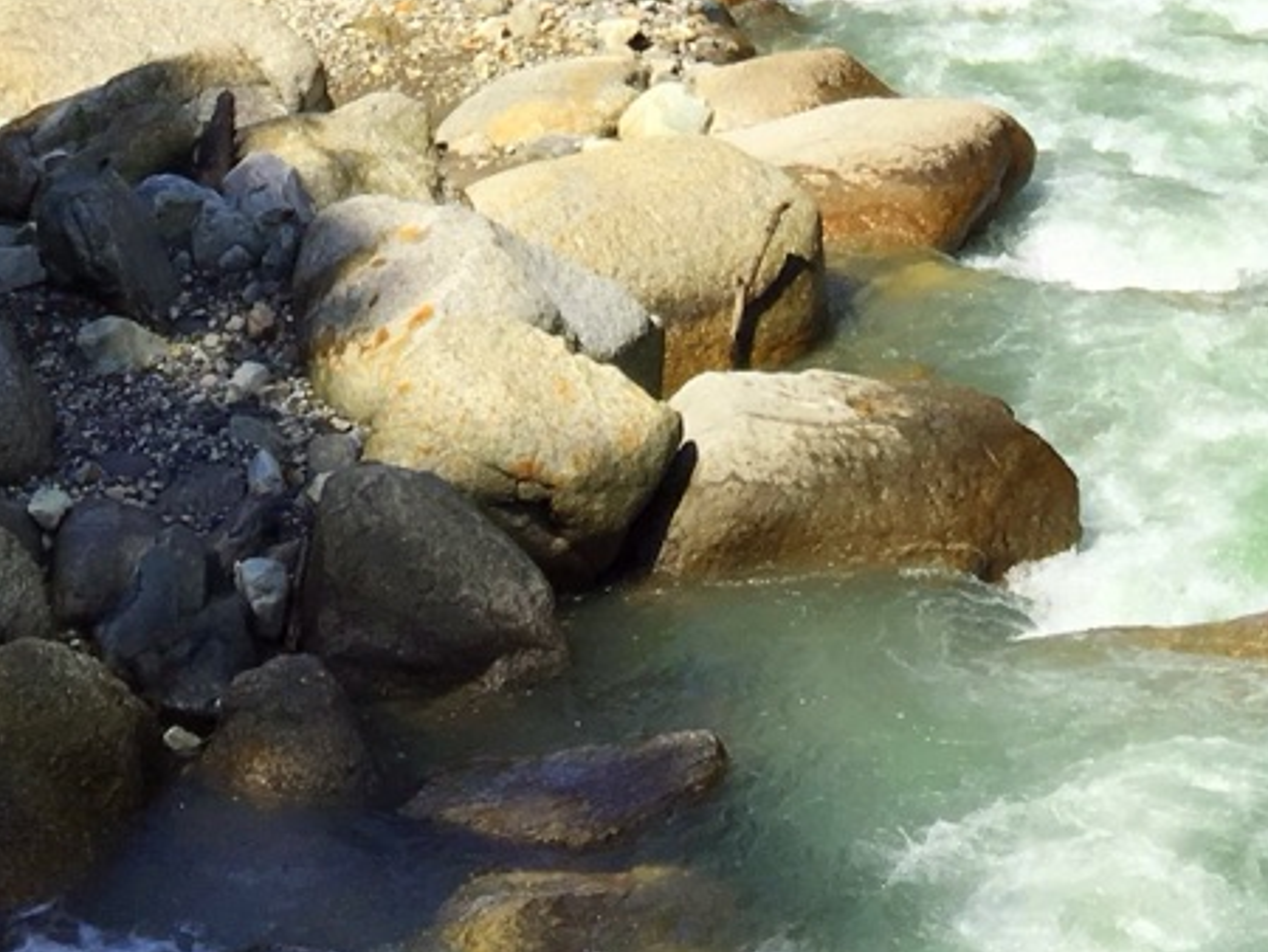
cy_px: -724
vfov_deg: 13.1
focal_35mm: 103
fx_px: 3775
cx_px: 688
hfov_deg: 19.1
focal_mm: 4.15
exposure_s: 1/2024
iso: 25
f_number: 2.2
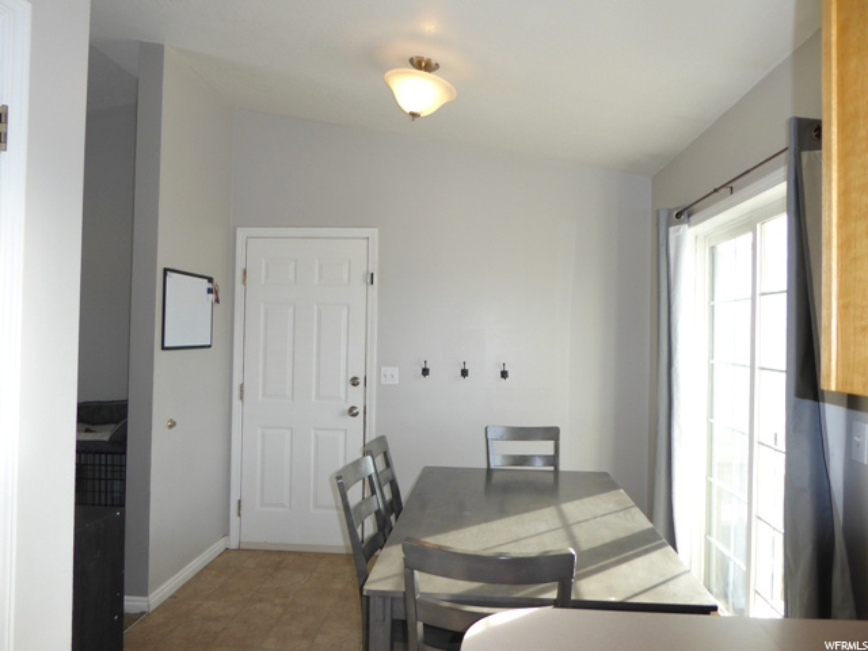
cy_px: 326
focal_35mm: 24
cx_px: 434
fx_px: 602
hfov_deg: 71.6
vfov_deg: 56.8
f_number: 3.3
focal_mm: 4.3
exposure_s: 1/80
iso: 100
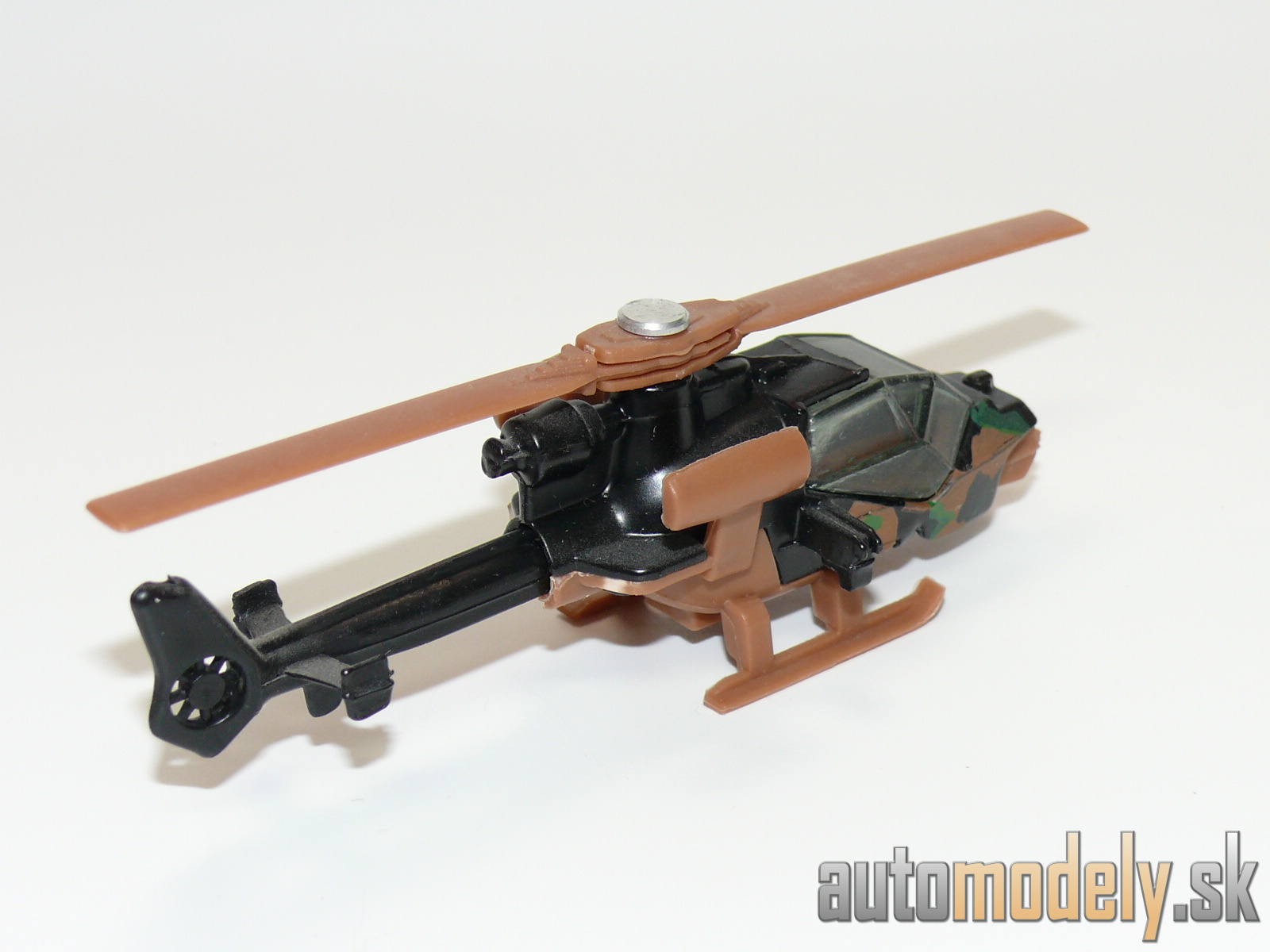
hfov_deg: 24.1
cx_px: 635
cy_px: 476
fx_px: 2972
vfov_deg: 18.2
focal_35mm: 81
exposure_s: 1/30
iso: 100
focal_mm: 11.8
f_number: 4
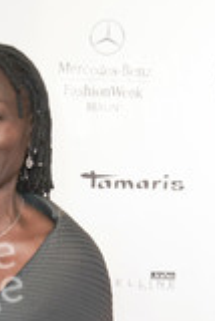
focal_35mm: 100
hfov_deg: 13.4
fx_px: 894
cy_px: 391
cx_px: -21
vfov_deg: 19.2
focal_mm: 40
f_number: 5.6
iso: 1600
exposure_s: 1/250
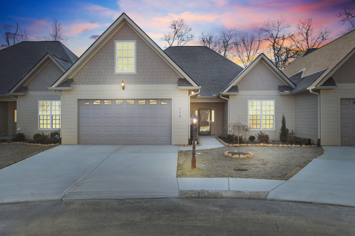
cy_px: 118
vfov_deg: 43.6
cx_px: 178
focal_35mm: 30
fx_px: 296
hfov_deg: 61.9
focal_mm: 20
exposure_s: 1/320
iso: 250
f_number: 9
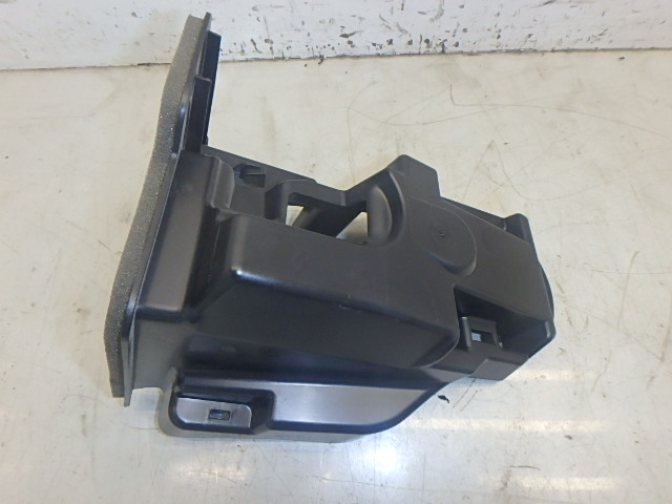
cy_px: 252
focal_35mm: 21
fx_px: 408
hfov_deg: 79.0
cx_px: 336
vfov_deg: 63.4
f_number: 6
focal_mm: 3.7
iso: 320
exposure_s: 1/30
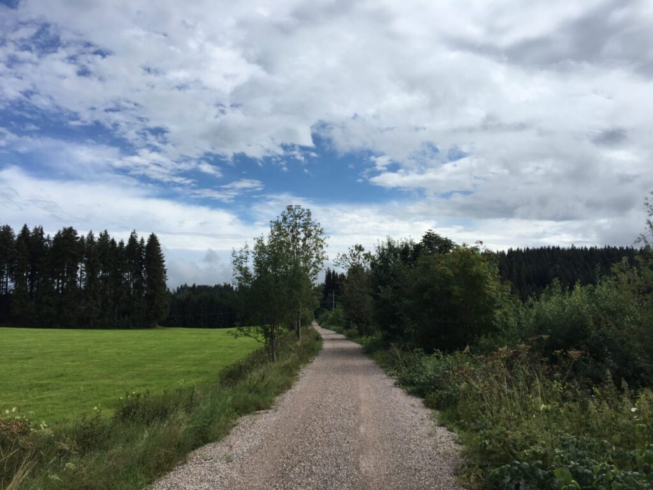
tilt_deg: +6.1
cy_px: 245
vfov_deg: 48.2
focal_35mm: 29
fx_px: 547
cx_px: 326
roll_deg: -1.2
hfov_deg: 61.7
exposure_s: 1/1637
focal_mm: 4.15
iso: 25
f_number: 2.2
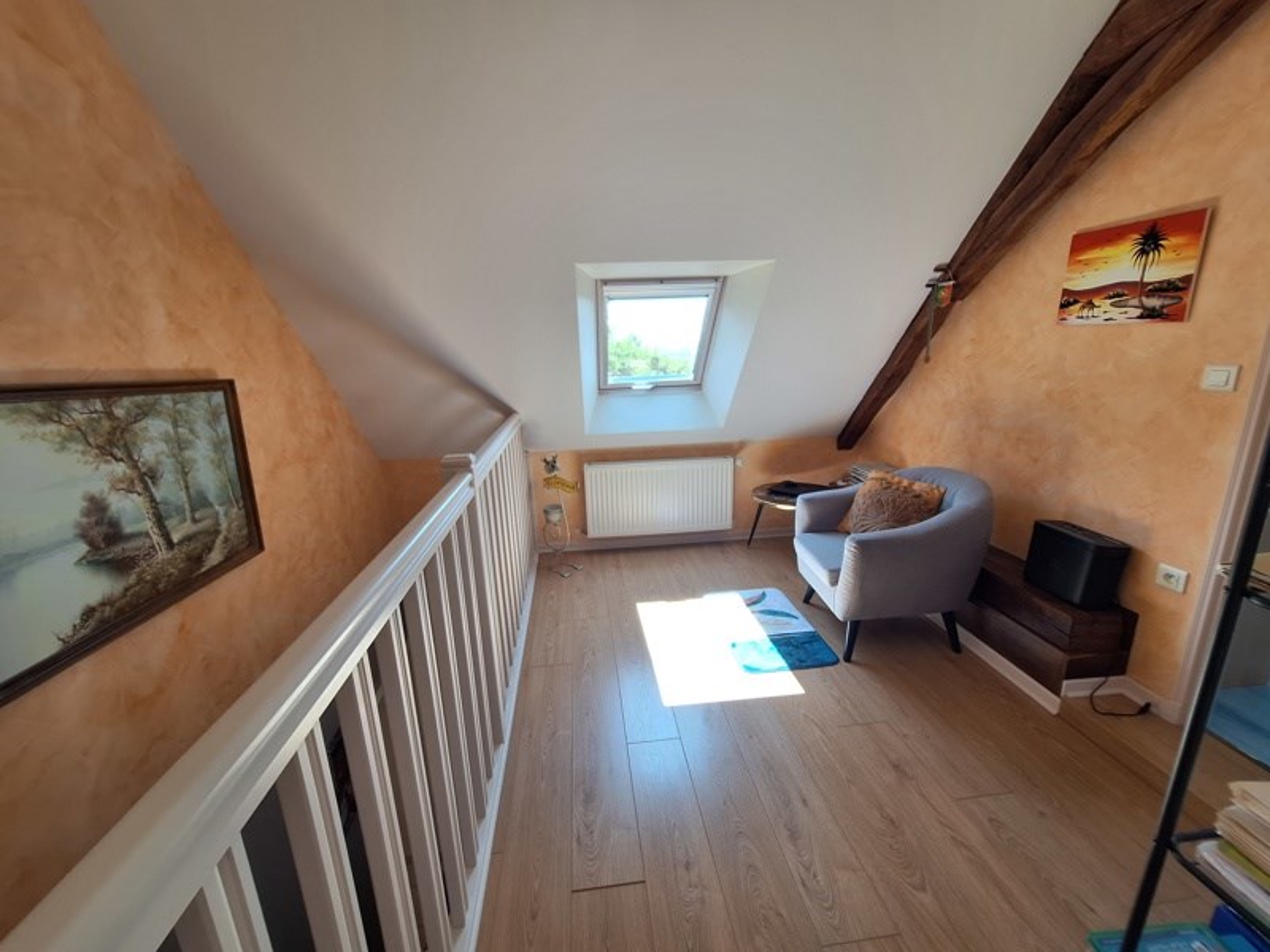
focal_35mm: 13
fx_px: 477
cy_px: 476
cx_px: 635
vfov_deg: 89.9
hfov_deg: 106.2
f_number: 2.2
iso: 50
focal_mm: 1.74
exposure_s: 1/50
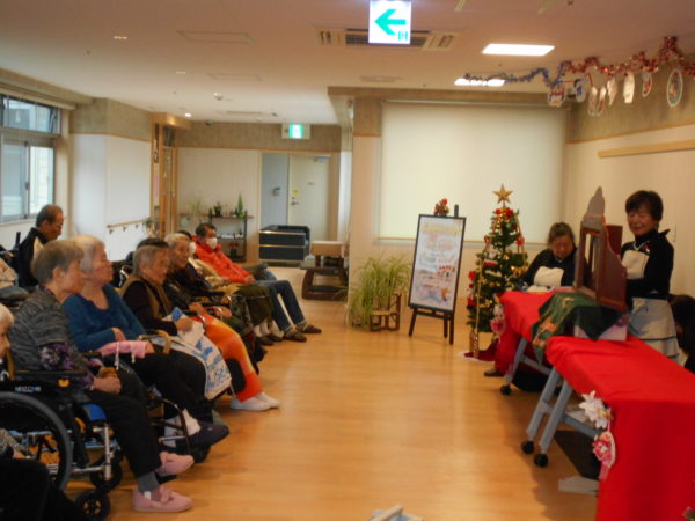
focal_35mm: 50
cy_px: 260
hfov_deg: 38.2
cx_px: 348
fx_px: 1004
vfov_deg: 29.1
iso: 400
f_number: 4.5
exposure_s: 1/60
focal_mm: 8.8
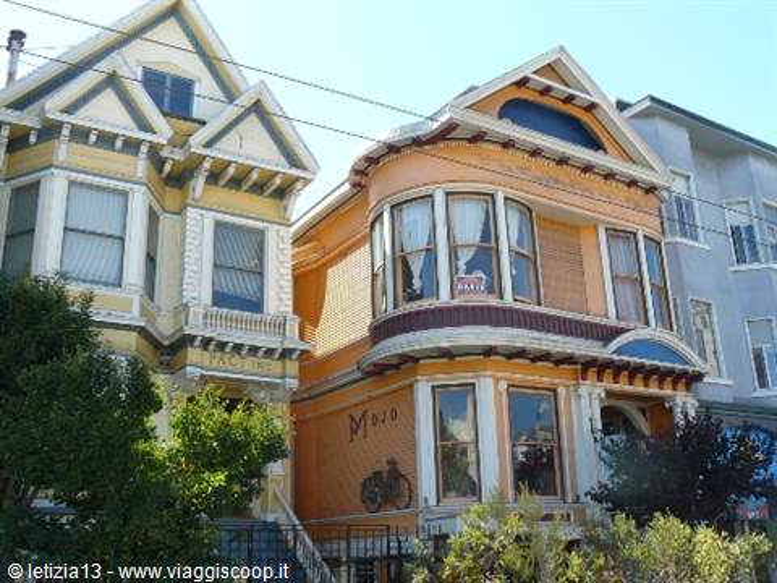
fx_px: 808
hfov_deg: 51.4
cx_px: 388
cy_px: 292
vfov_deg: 39.7
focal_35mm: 36
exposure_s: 1/200
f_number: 4
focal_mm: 6
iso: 100
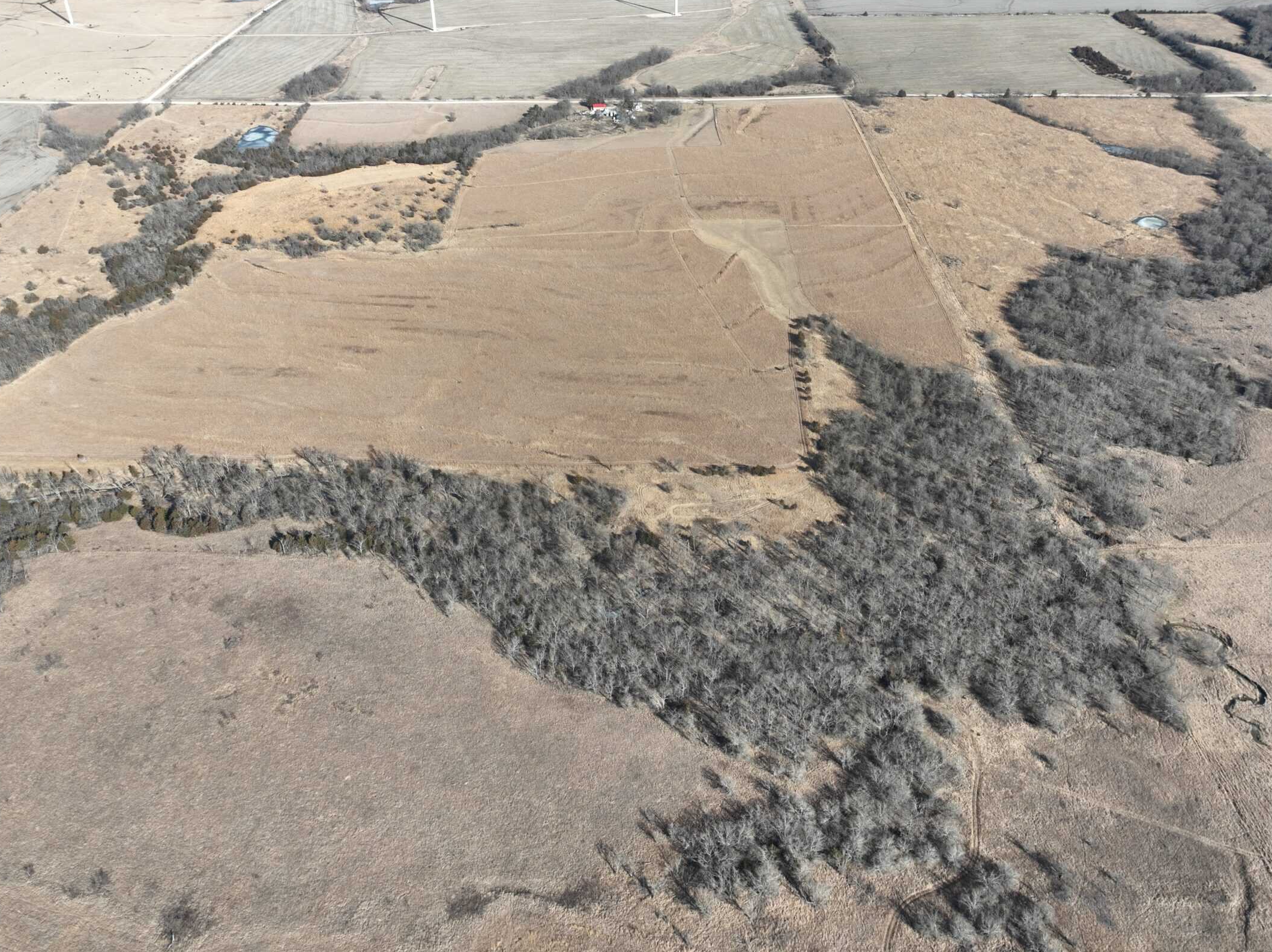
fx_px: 1065
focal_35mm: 29
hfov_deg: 61.6
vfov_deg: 48.1
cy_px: 415
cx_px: 674
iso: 100
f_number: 2.8
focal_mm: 12.29
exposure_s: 1/800
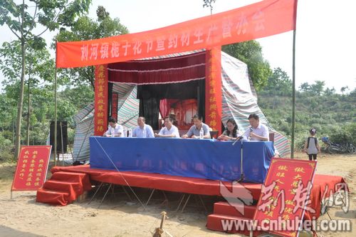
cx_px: 178
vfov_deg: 36.8
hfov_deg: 53.2
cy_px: 118
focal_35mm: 36
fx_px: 356
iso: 400
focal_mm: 24
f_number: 25
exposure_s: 1/50
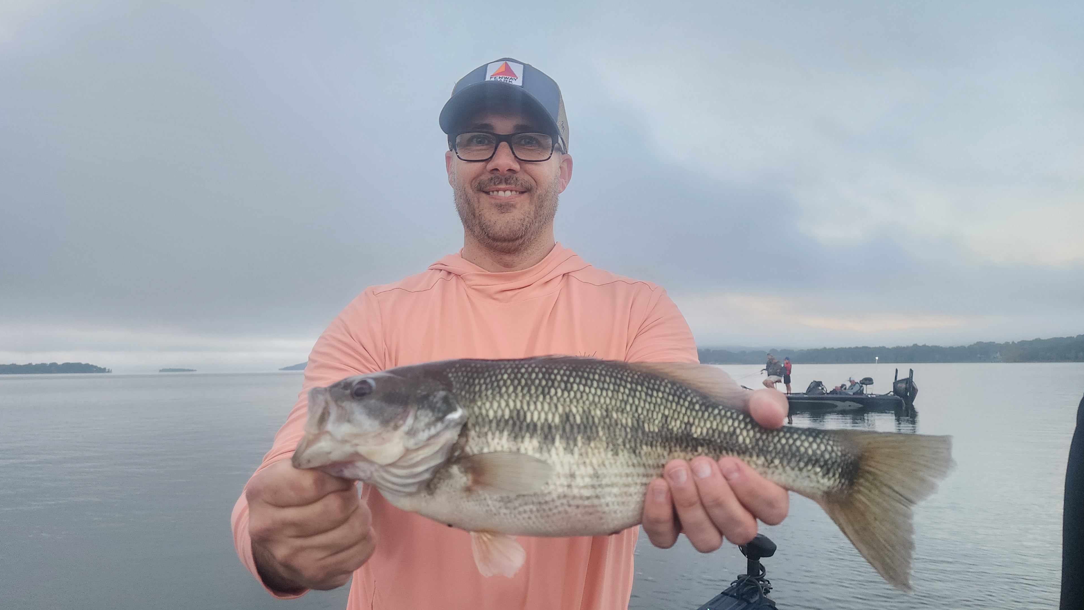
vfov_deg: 44.4
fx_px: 747
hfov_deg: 71.9
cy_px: 314
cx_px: 547
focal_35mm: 26
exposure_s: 1/180
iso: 200
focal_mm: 6.4
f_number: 1.8
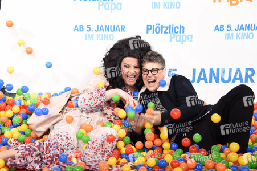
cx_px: 128
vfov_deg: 14.8
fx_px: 656
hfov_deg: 22.2
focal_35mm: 92
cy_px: 86
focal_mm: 92
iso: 500
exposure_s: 1/200
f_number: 5.6
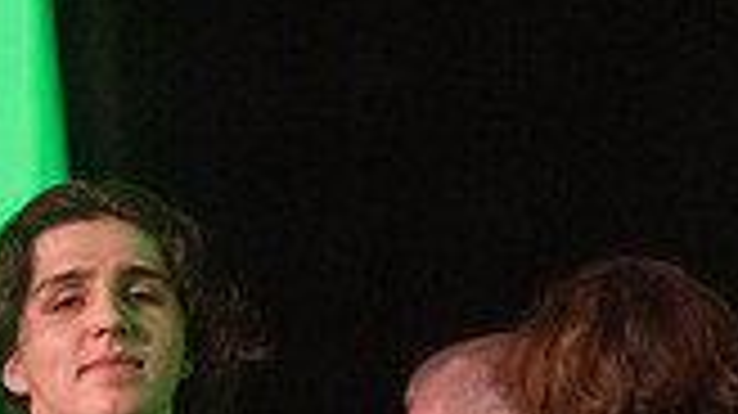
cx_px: 94
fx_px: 6141
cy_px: 598
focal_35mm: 314
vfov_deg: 3.8
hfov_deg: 6.9
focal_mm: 109
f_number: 2.8
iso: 16000
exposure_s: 1/1000
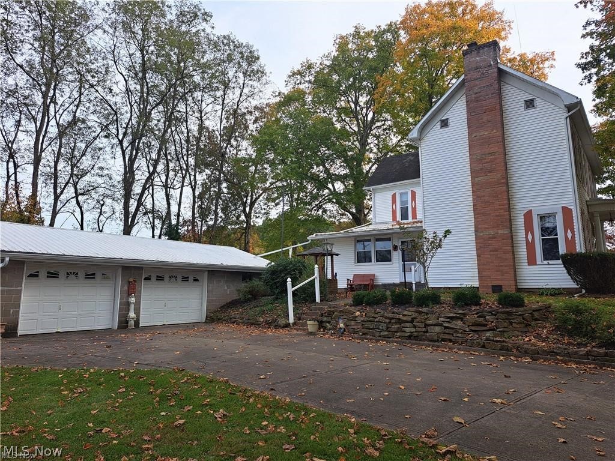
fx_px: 426
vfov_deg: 56.8
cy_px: 230
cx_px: 308
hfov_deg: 71.6
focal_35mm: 24
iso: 50
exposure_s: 1/665
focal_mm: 5.23
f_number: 1.8
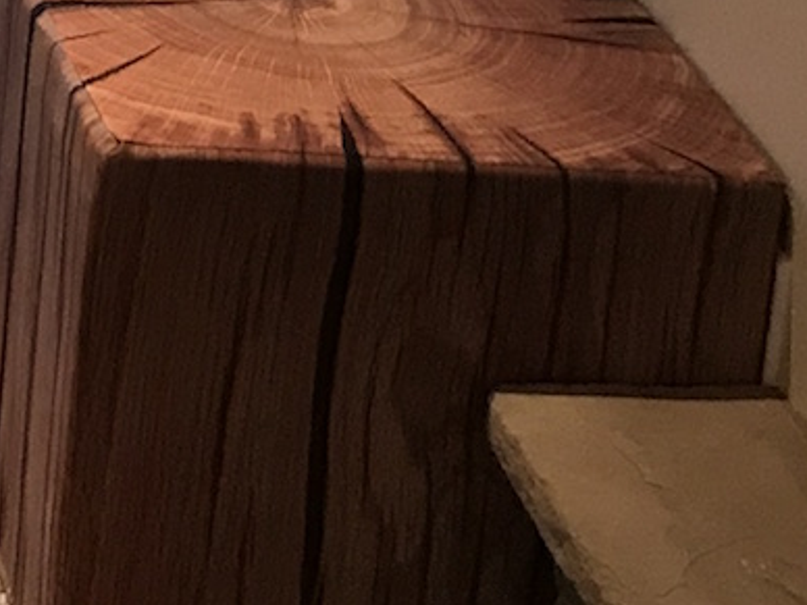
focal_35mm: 143
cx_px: -871
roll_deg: -0.2
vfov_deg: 9.3
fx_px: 3334
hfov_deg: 12.1
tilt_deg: -14.3
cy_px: -817
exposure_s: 1/15
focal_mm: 3.99
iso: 40
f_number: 1.8
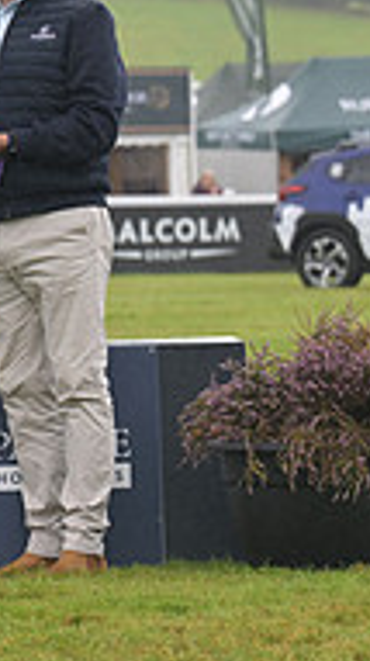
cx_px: -571
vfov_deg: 6.2
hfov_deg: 3.4
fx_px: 6124
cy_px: 85
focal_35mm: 350
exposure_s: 1/800
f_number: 5
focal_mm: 110
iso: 720
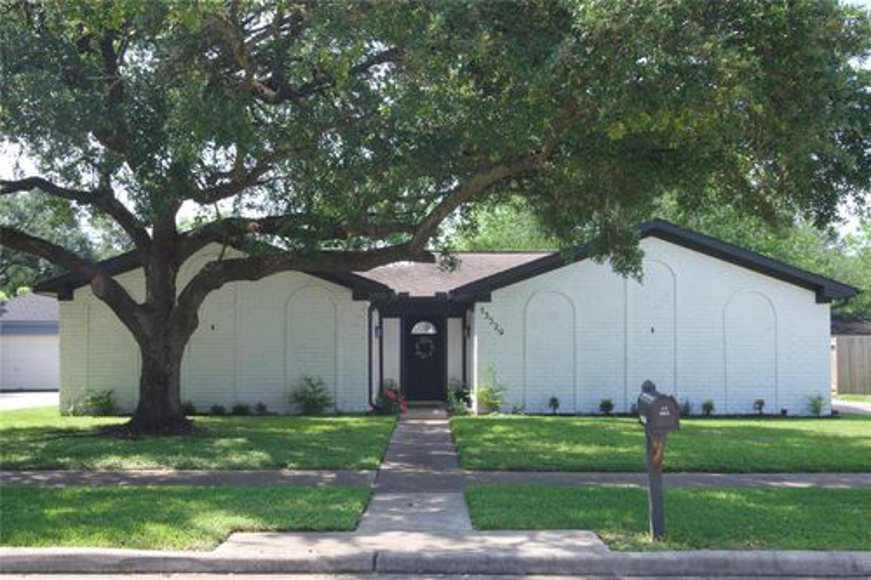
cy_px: 290
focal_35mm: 39
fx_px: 943
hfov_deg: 49.6
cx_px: 436
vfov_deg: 34.2
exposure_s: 1/15
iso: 200
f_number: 25
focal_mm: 39
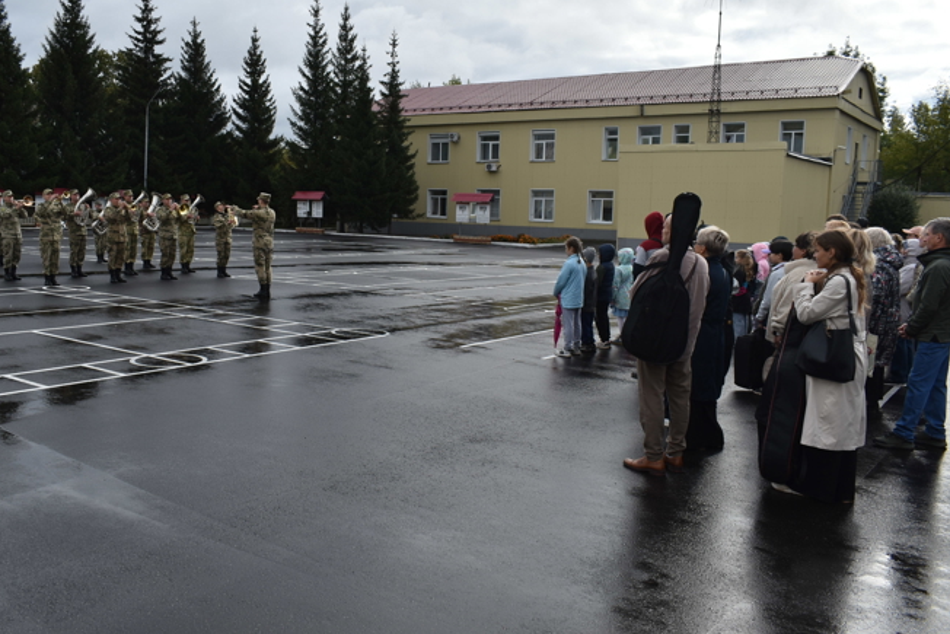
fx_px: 818
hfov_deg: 60.0
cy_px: 287
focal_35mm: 31
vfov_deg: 42.3
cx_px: 407
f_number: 8
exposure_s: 1/250
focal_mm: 18
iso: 100
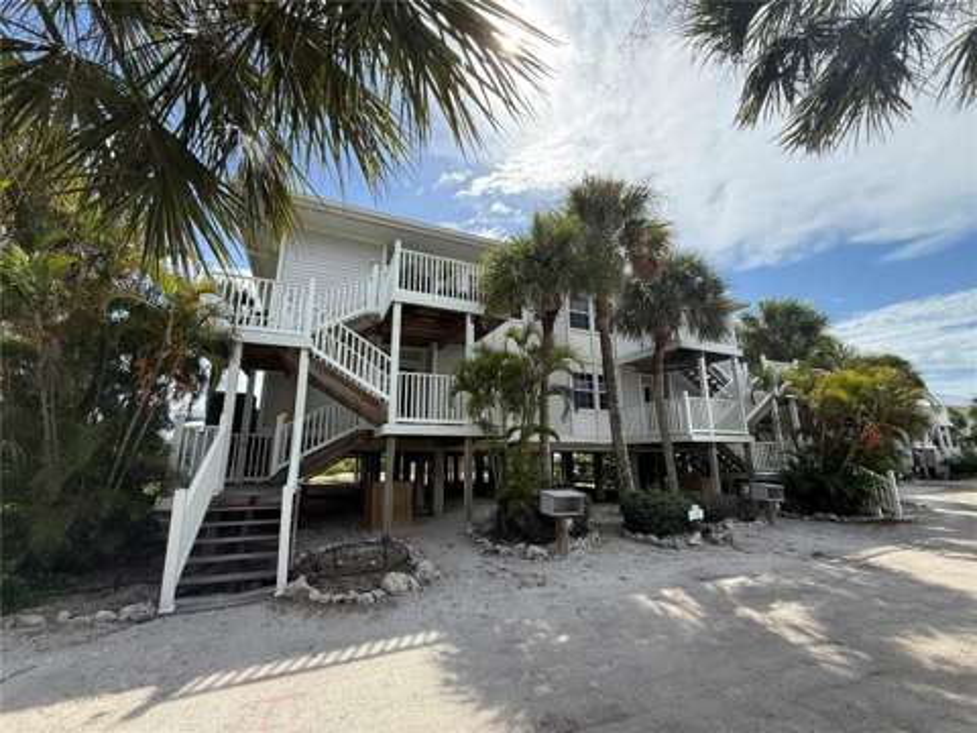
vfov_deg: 85.7
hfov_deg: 102.1
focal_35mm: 14
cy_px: 366
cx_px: 488
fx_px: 395
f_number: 2.2
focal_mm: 2.22
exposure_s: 1/1167
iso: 64
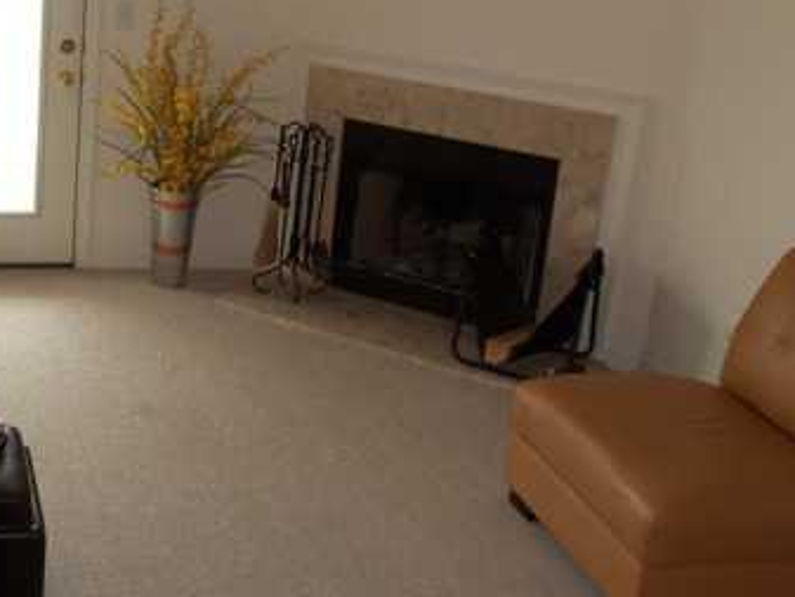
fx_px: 1264
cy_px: 182
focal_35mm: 55
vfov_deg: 26.4
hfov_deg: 33.5
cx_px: 120
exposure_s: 1/30
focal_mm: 5.2
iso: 80
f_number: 3.4
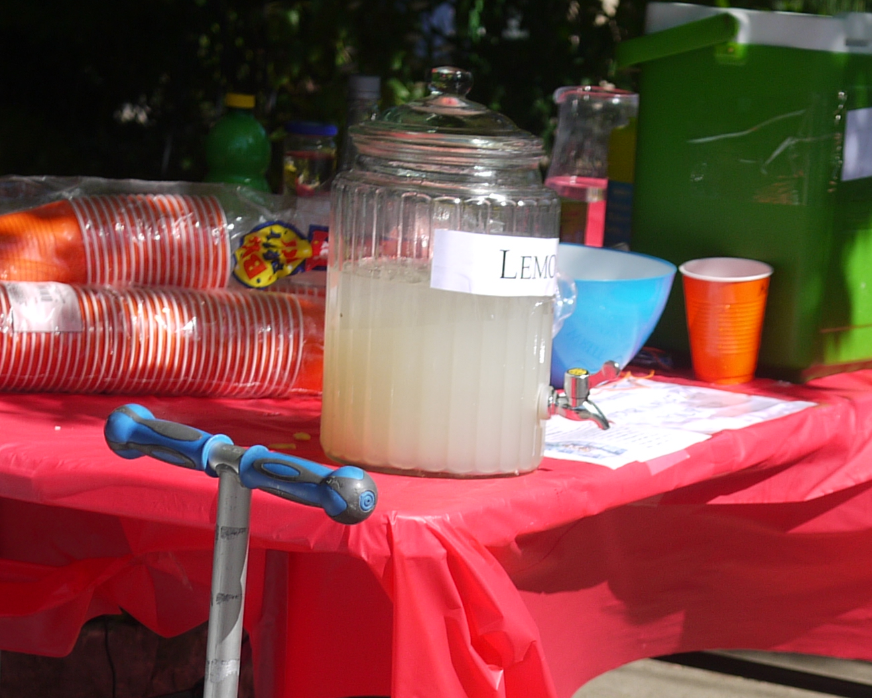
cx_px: 728
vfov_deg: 12.6
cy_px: 822
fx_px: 3097
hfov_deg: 15.9
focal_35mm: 120
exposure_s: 1/2500
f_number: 2.8
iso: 100
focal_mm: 20
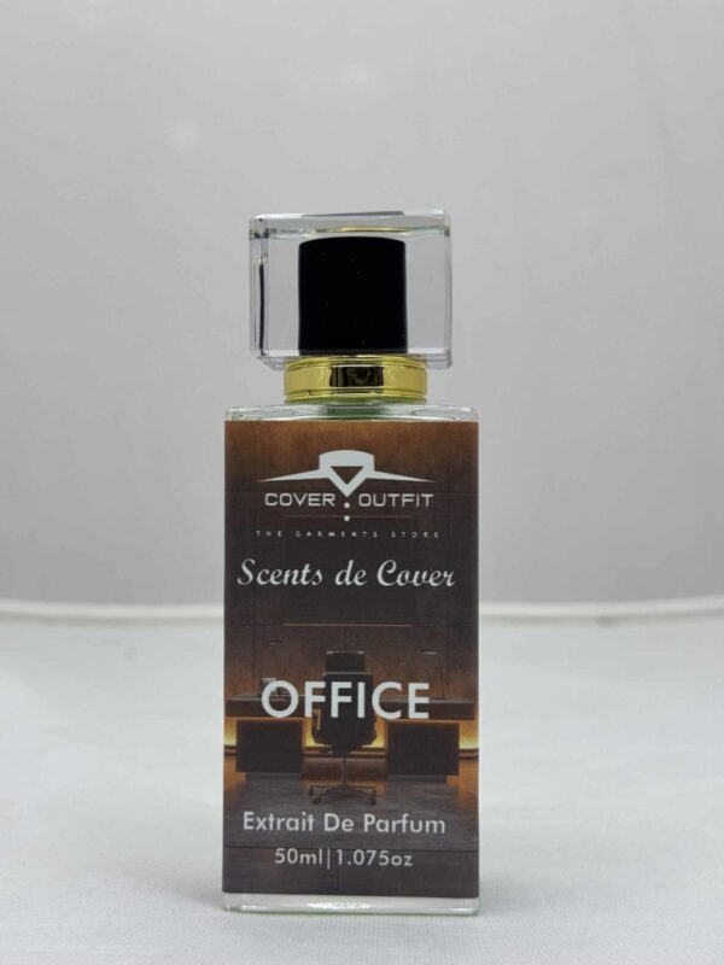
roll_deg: +0.1
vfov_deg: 39.7
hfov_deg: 30.3
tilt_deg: +1.6
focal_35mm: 48
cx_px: 362
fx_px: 1339
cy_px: 482
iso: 64
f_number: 1.78
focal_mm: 6.76
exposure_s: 1/100
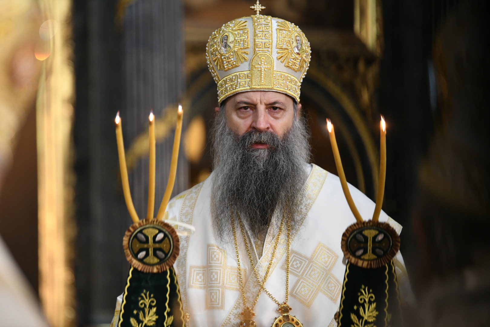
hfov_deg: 11.1
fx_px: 2518
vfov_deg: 7.4
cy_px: 164
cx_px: 245
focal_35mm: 185
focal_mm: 185
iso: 2500
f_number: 3.5
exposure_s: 1/200
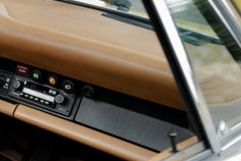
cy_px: 78
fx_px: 610
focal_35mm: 91
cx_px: -131
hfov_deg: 19.3
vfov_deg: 15.1
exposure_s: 1/50
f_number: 3.2
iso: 100
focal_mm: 28
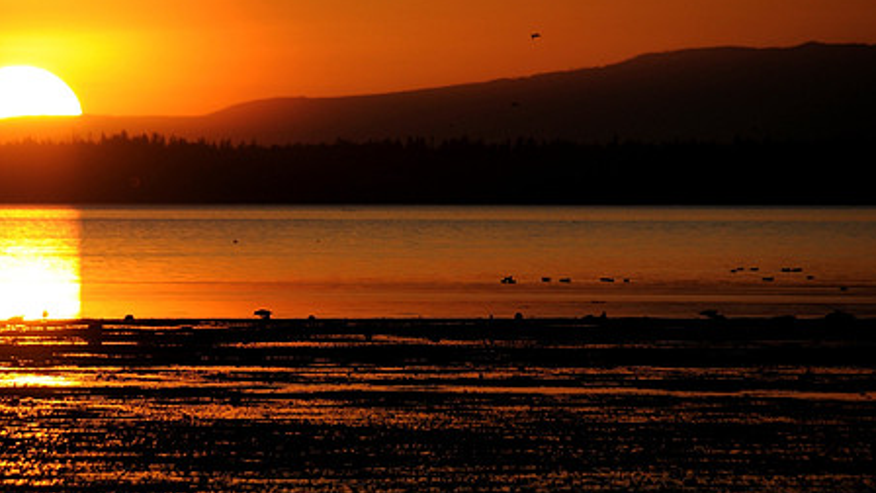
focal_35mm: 549
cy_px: 271
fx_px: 12752
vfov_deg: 2.2
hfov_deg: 3.9
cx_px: 375
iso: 200
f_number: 7.1
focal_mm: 270
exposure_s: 1/2000
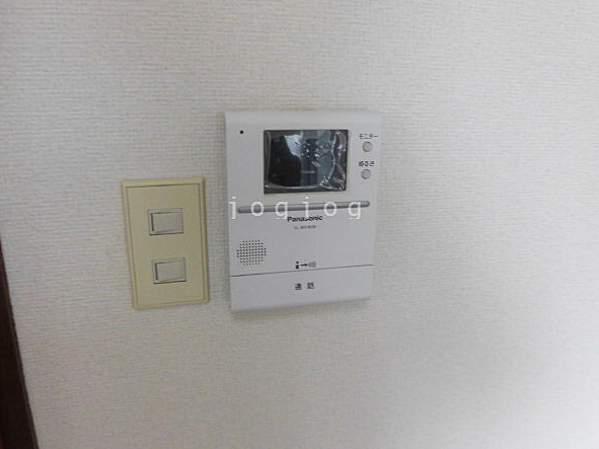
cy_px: 207
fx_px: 450
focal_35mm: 26
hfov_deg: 67.3
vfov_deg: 53.0
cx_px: 297
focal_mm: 4.3
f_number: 3.1
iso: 200
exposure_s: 1/60
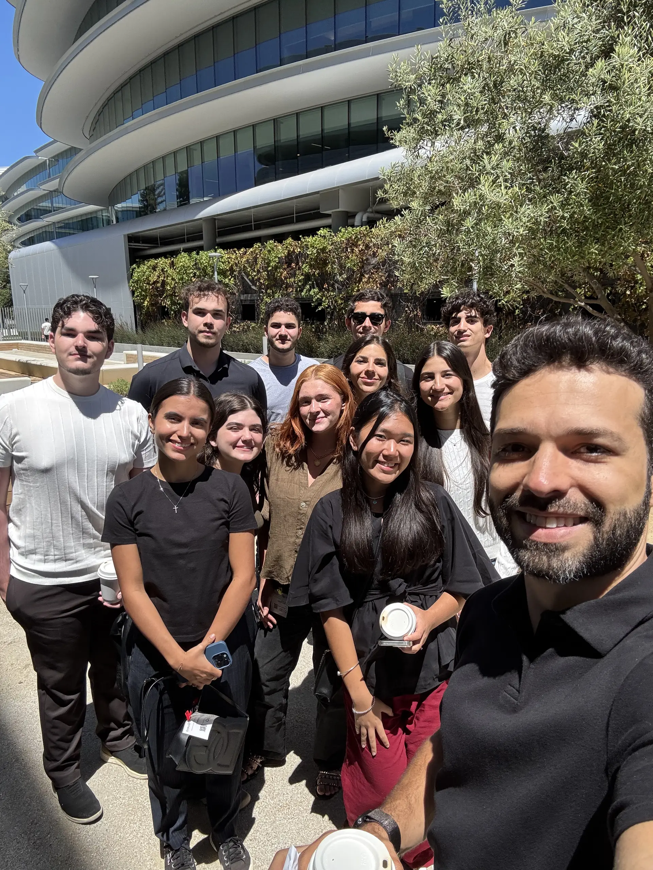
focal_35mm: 23
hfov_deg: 58.9
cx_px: 326
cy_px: 435
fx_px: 578
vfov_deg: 73.9
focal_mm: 2.69
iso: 32
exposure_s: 1/1080
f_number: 1.9
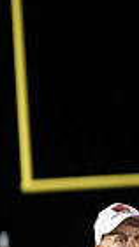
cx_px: -280
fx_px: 3837
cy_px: 290
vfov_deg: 3.7
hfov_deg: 2.1
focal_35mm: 587
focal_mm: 135
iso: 4000
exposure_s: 1/500
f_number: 2.8
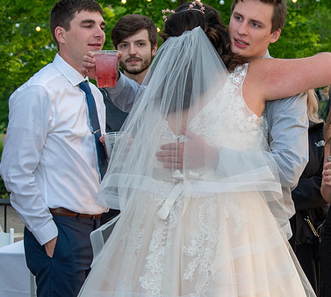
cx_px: 232
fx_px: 1451
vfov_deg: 11.7
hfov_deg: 13.0
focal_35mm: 141
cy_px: 154
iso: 560
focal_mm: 55
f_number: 5.6
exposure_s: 1/125
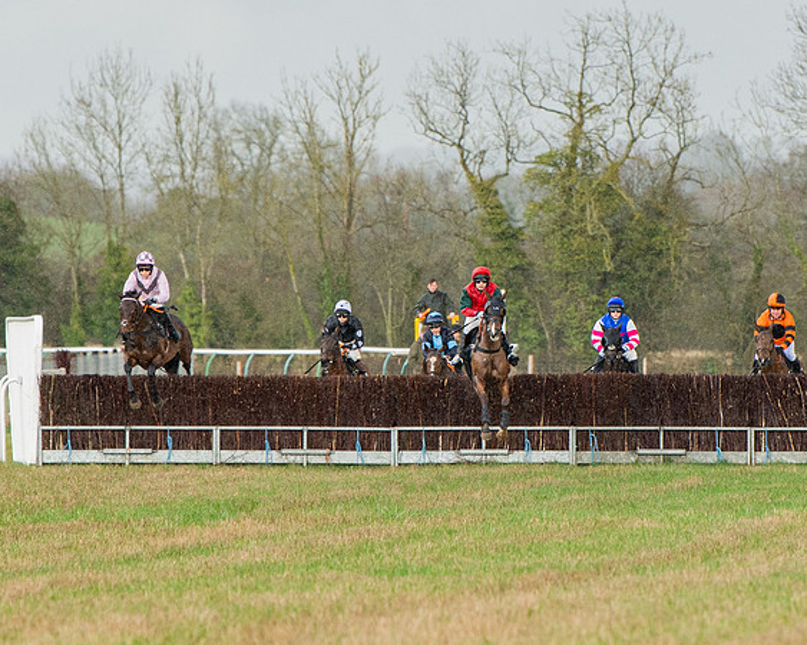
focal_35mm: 454
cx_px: 484
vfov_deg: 3.4
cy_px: 345
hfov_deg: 4.3
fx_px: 10834
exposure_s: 1/1250
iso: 800
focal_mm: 200
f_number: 4
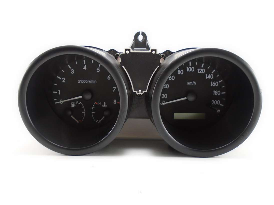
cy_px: 102
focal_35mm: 26
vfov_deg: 53.0
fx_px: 206
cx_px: 137
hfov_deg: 67.3
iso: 100
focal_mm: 4.6
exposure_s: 1/30
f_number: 3.2
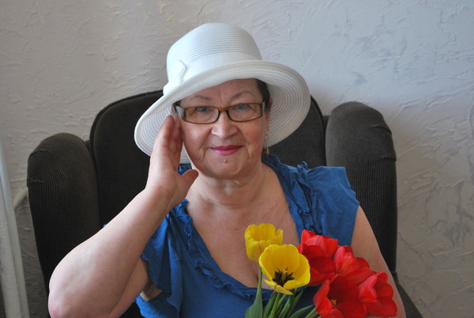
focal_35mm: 82
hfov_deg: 24.6
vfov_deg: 16.6
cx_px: 237
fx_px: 1088
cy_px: 159
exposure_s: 1/30
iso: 280
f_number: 5.6
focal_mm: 55
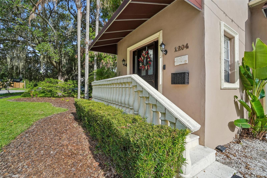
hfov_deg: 100.4
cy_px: 89
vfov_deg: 77.3
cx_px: 134
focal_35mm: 15
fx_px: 111
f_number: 8
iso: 100
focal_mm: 10
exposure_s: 1/200
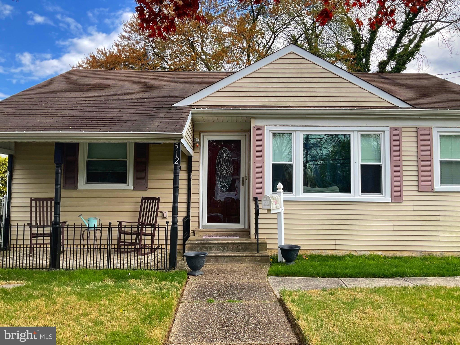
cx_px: 230
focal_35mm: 29
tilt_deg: +4.3
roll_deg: -0.6
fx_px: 385
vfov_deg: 48.2
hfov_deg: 61.7
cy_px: 172
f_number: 1.8
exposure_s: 1/428
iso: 16
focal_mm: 3
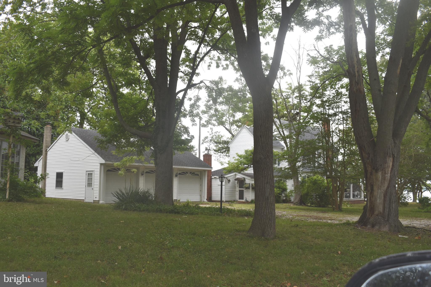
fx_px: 395
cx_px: 216
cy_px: 144
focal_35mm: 33
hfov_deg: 57.2
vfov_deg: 40.0
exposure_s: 1/125
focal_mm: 22
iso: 100
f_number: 5.6
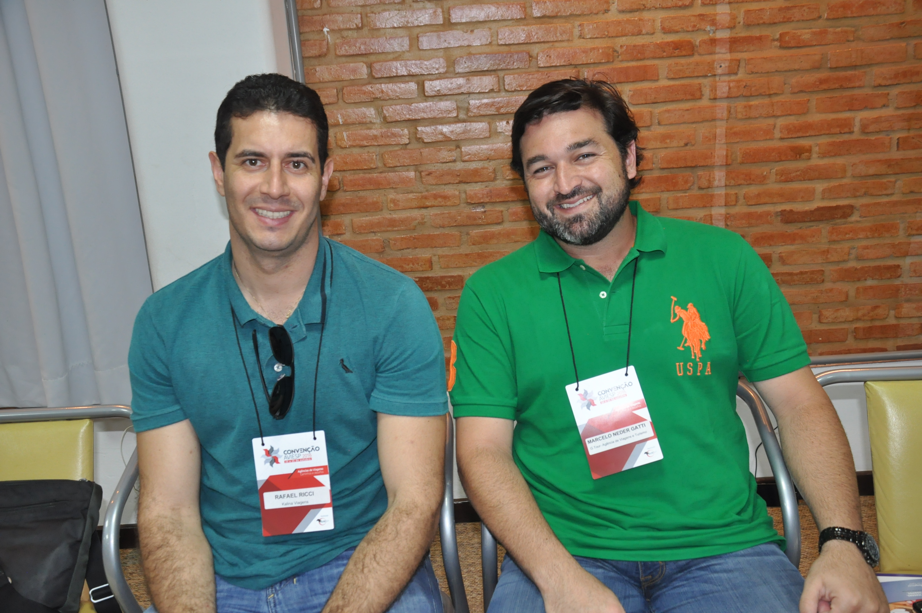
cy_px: 306
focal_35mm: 36
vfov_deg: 36.8
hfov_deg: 53.2
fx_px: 921
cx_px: 461
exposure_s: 1/60
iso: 1000
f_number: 4.5
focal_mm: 24
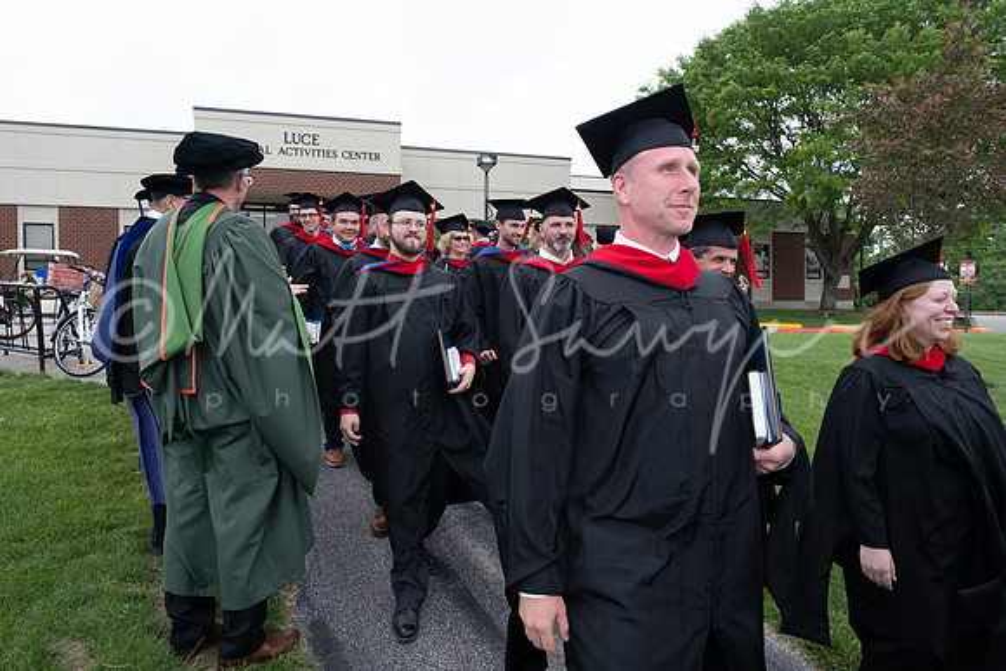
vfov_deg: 53.2
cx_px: 503
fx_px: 671
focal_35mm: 24
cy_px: 336
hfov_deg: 73.7
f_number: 6.4
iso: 200
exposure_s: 1/210
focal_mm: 16
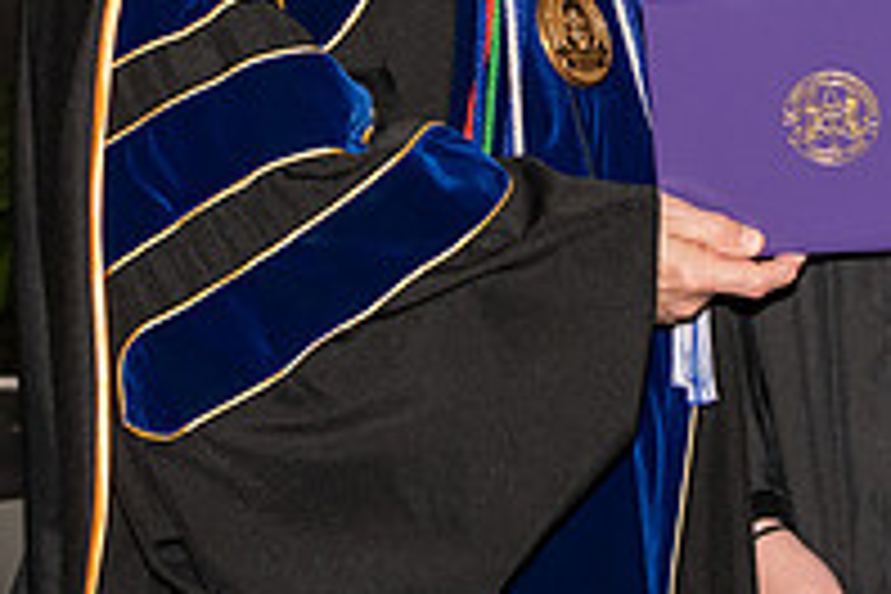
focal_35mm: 205
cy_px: -29
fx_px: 5073
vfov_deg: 6.7
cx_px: 706
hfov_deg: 10.0
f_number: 5.6
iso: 1000
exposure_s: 1/200
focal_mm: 70
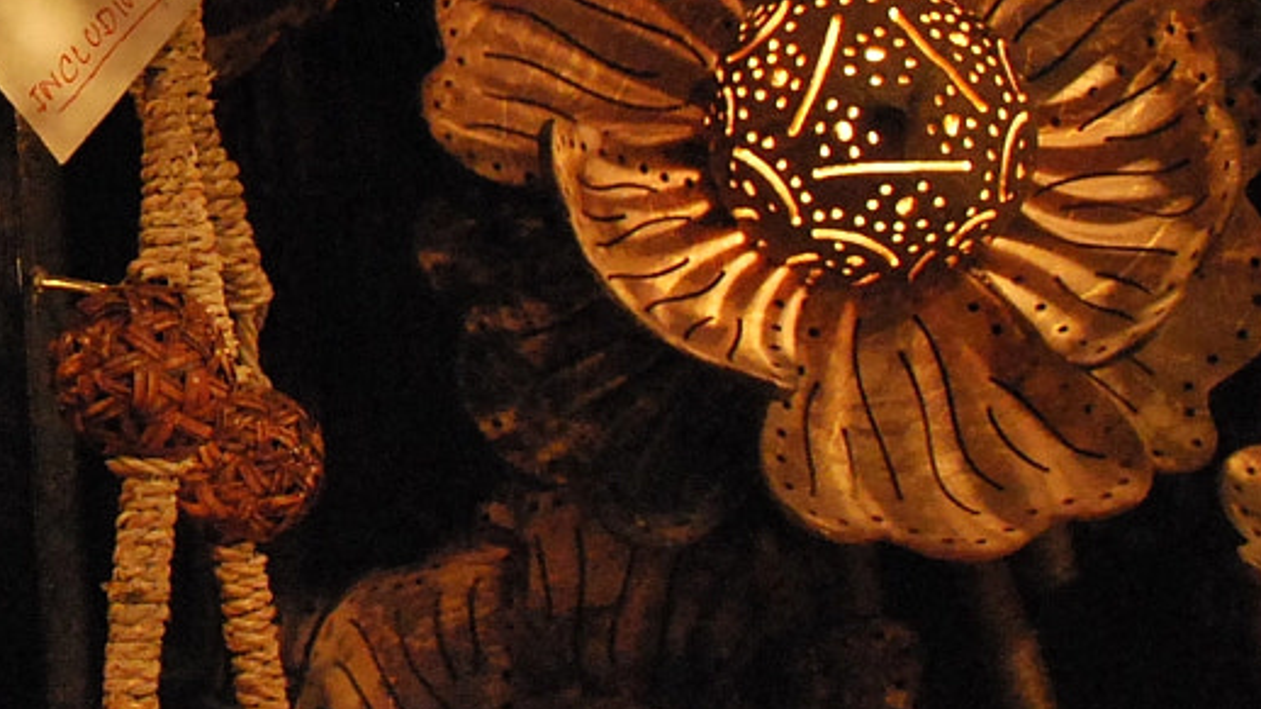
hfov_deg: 17.9
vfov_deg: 11.1
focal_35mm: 107
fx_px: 3577
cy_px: -93
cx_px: -616
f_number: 7.1
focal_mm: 22
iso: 1600
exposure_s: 1/50
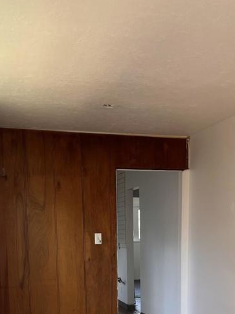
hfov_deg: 26.5
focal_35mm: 55
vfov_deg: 32.4
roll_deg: +0.3
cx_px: 150
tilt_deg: -8.4
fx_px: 498
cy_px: 307
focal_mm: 5.7
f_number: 1.5
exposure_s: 1/121
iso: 100
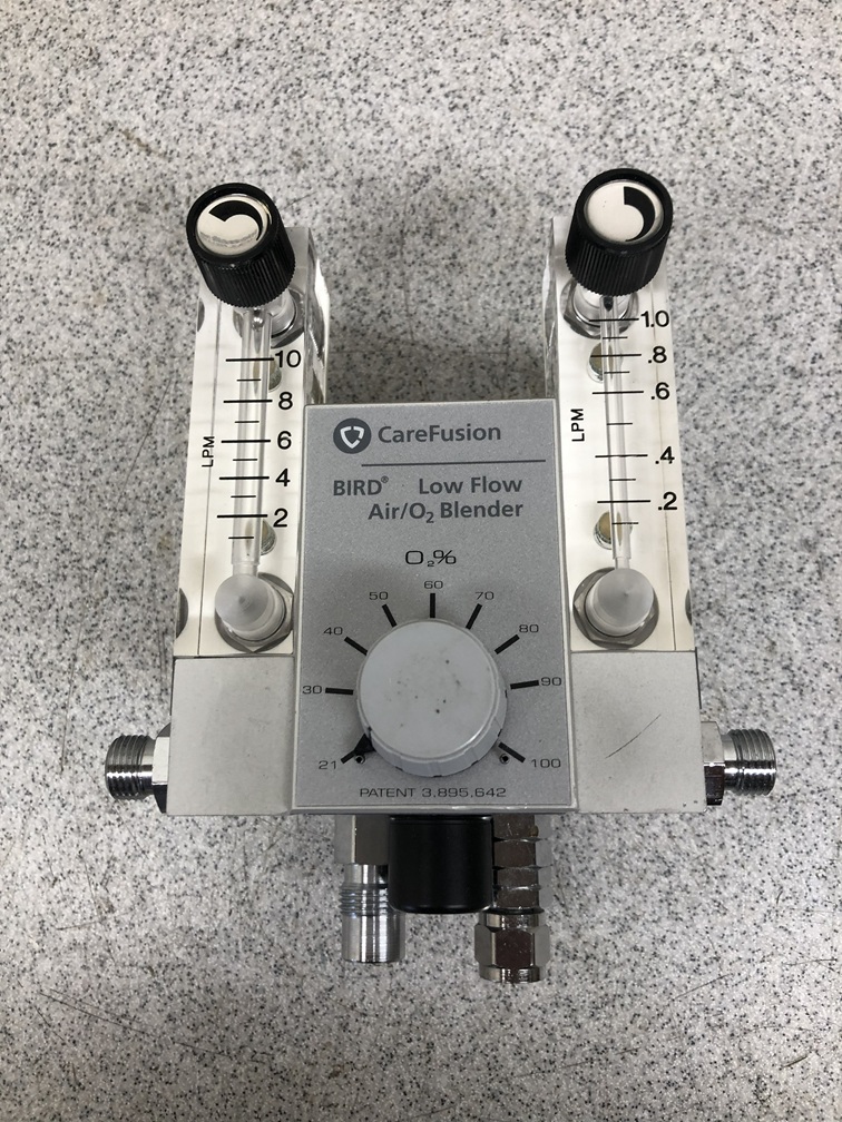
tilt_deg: -84.9
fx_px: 908
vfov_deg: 63.4
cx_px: 421
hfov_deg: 49.7
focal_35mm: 28
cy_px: 561
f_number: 1.8
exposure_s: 1/30
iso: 25
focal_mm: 3.99
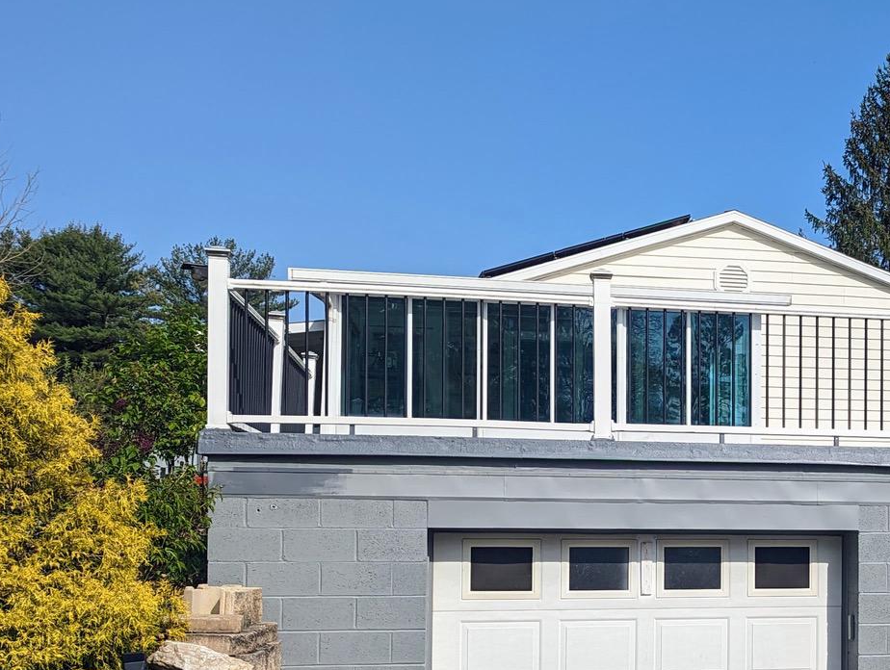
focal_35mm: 53
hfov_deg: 34.3
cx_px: 782
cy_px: 519
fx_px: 1365
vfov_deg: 27.1
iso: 58
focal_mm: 6.81
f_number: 1.85
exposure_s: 1/3145
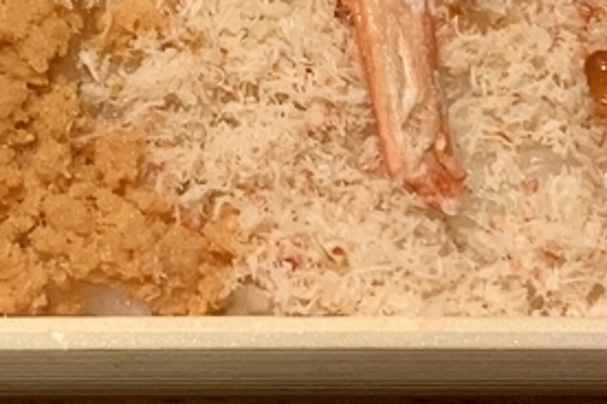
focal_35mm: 131
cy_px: -31
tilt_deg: -73.3
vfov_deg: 10.4
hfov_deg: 15.4
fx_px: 2209
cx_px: 22
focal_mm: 3
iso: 64
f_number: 1.8
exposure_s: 1/65
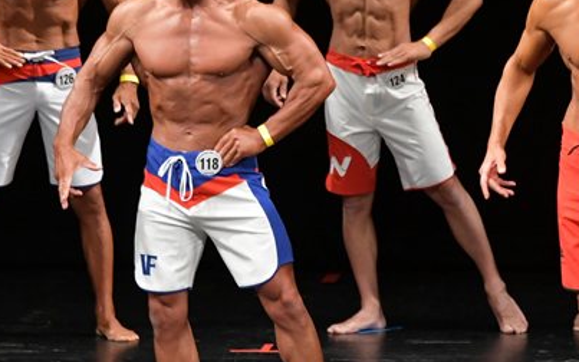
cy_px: 171
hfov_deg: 4.0
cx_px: 423
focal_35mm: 529
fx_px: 8349
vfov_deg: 2.5
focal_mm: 180
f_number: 5.6
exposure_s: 1/400
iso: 3200
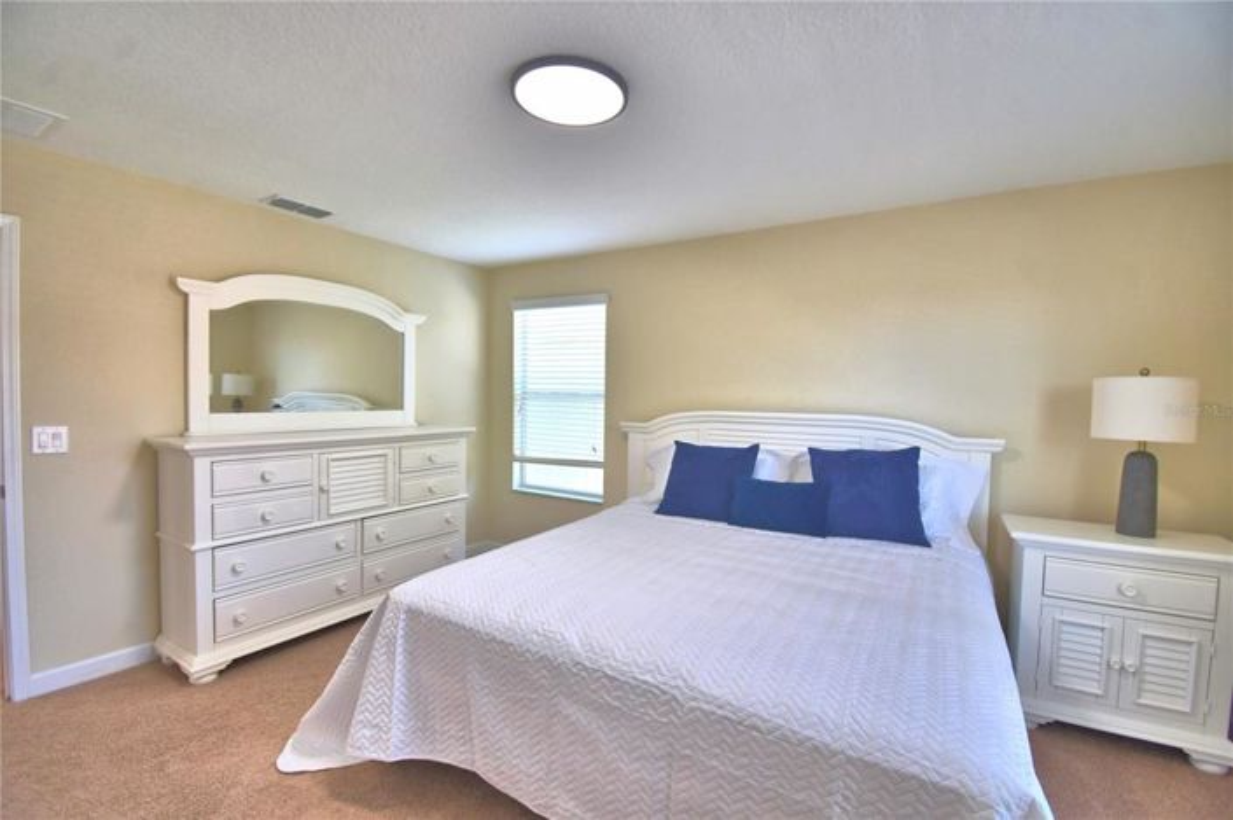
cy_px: 410
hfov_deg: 100.4
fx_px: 513
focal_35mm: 15
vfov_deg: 77.2
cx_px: 616
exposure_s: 1/125
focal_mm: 10
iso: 320
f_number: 4.5
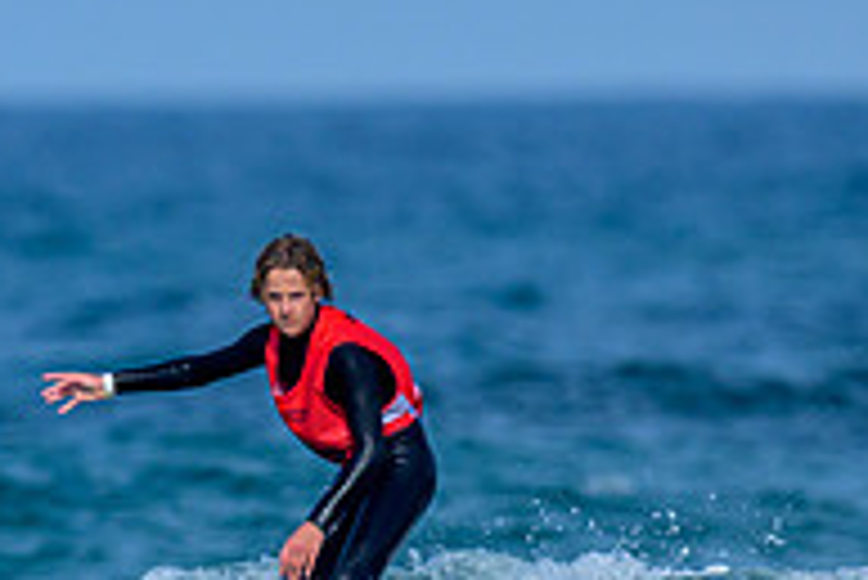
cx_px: 57
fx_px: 79913
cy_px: 681
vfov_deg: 0.4
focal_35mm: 3312
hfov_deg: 0.6
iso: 200
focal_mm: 800
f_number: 6.3
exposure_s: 1/2000
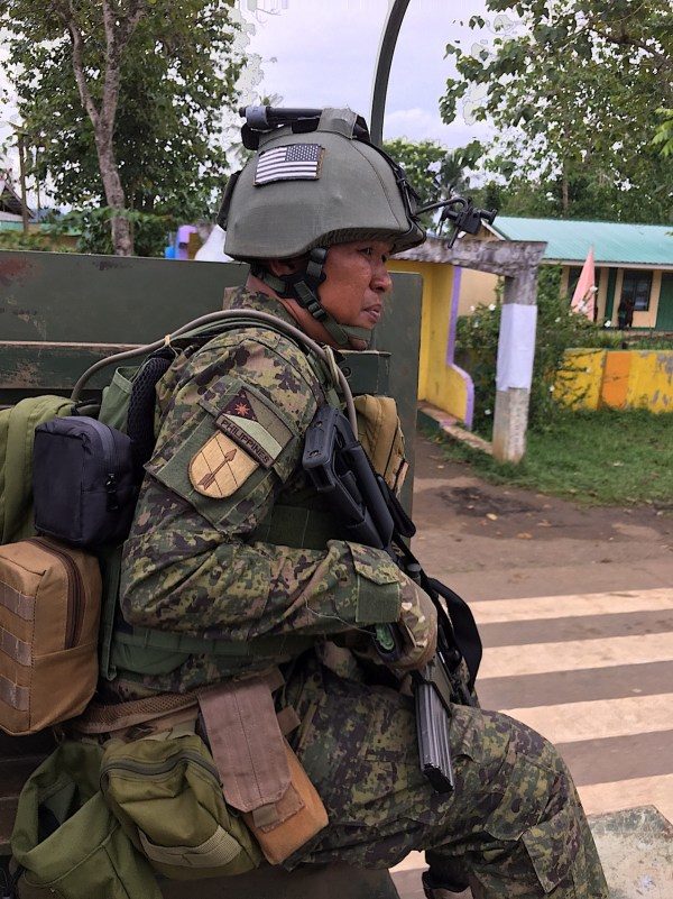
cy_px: 450
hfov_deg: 48.2
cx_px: 336
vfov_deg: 61.7
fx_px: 752
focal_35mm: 29
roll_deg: +0.5
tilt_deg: -7.9
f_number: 2.2
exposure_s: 1/420
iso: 25
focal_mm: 4.15
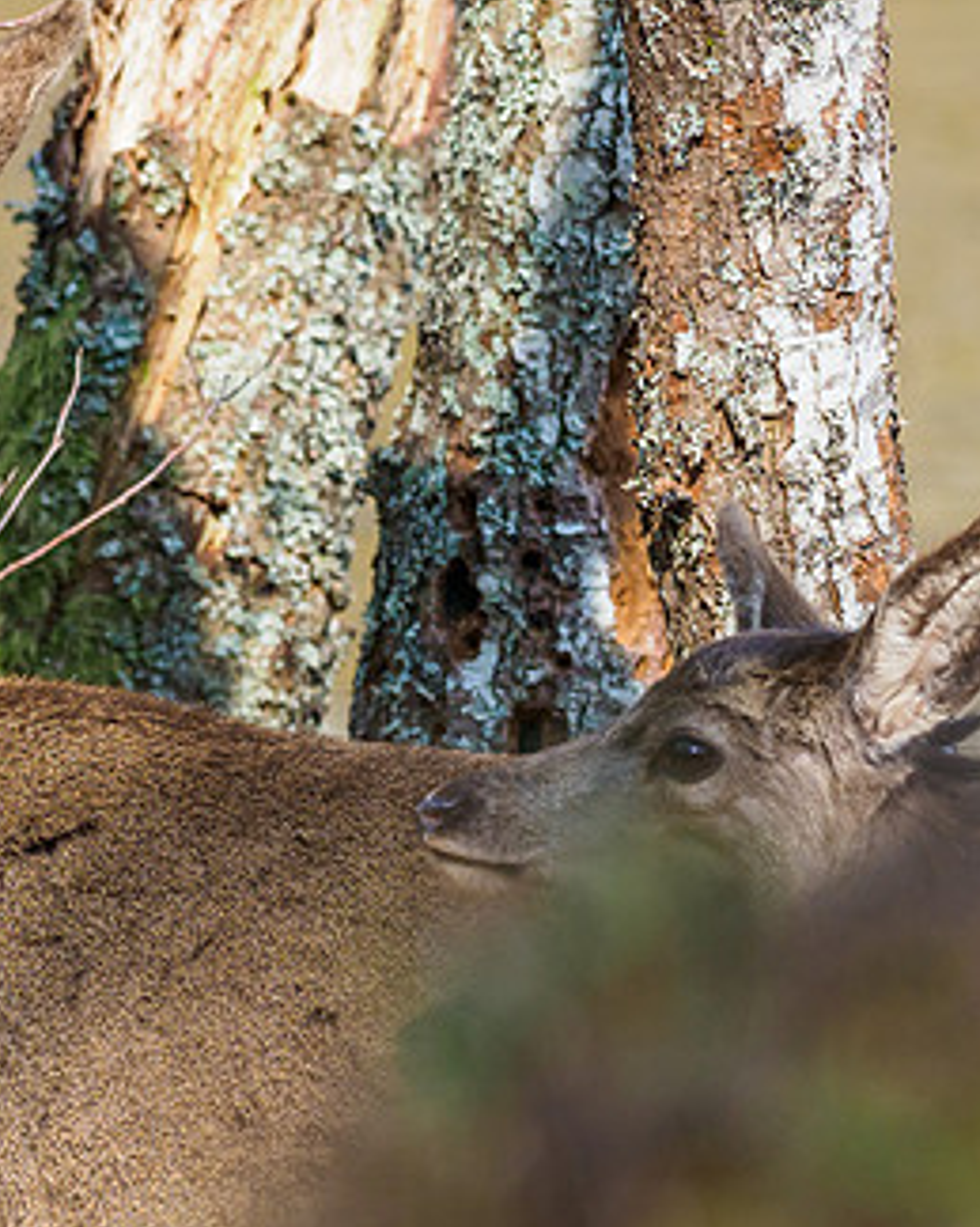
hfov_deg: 1.3
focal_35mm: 1157
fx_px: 41967
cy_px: 903
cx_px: 142
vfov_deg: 1.7
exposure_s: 1/1000
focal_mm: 300
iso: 640
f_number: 4.5
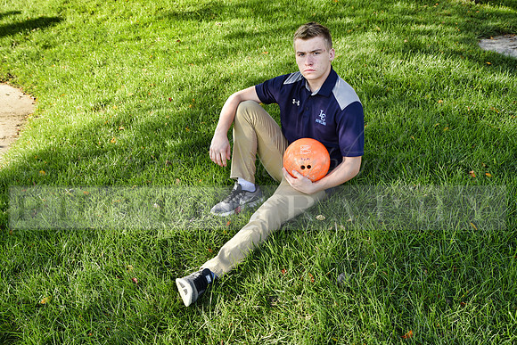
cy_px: 172
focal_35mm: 36
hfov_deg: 53.1
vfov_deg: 36.9
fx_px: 517
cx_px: 258
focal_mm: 36
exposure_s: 1/125
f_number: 6.3
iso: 200
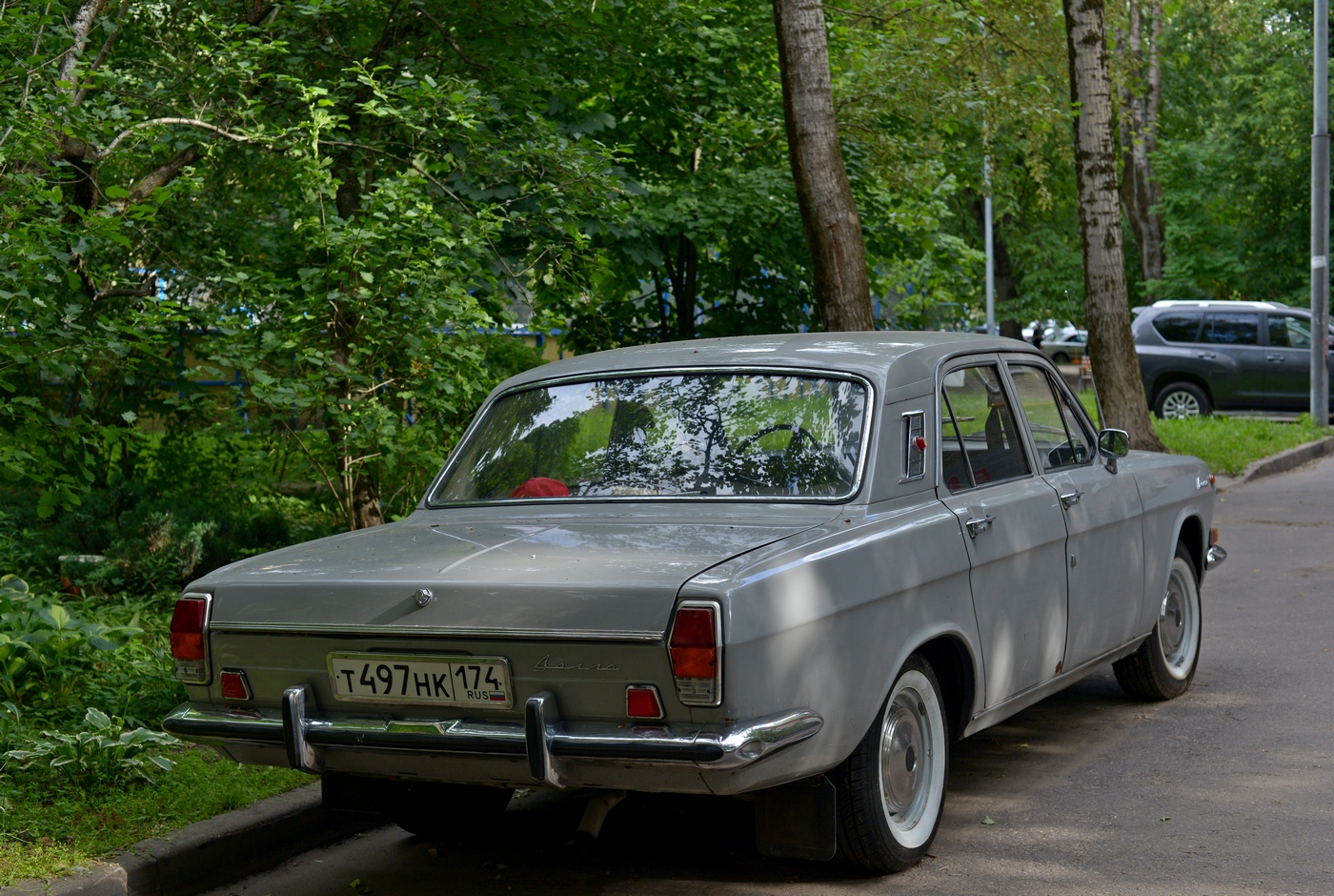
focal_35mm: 50
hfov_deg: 39.5
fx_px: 1857
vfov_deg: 27.1
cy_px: 448
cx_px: 667
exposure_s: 1/320
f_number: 5.6
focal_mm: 50
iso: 320
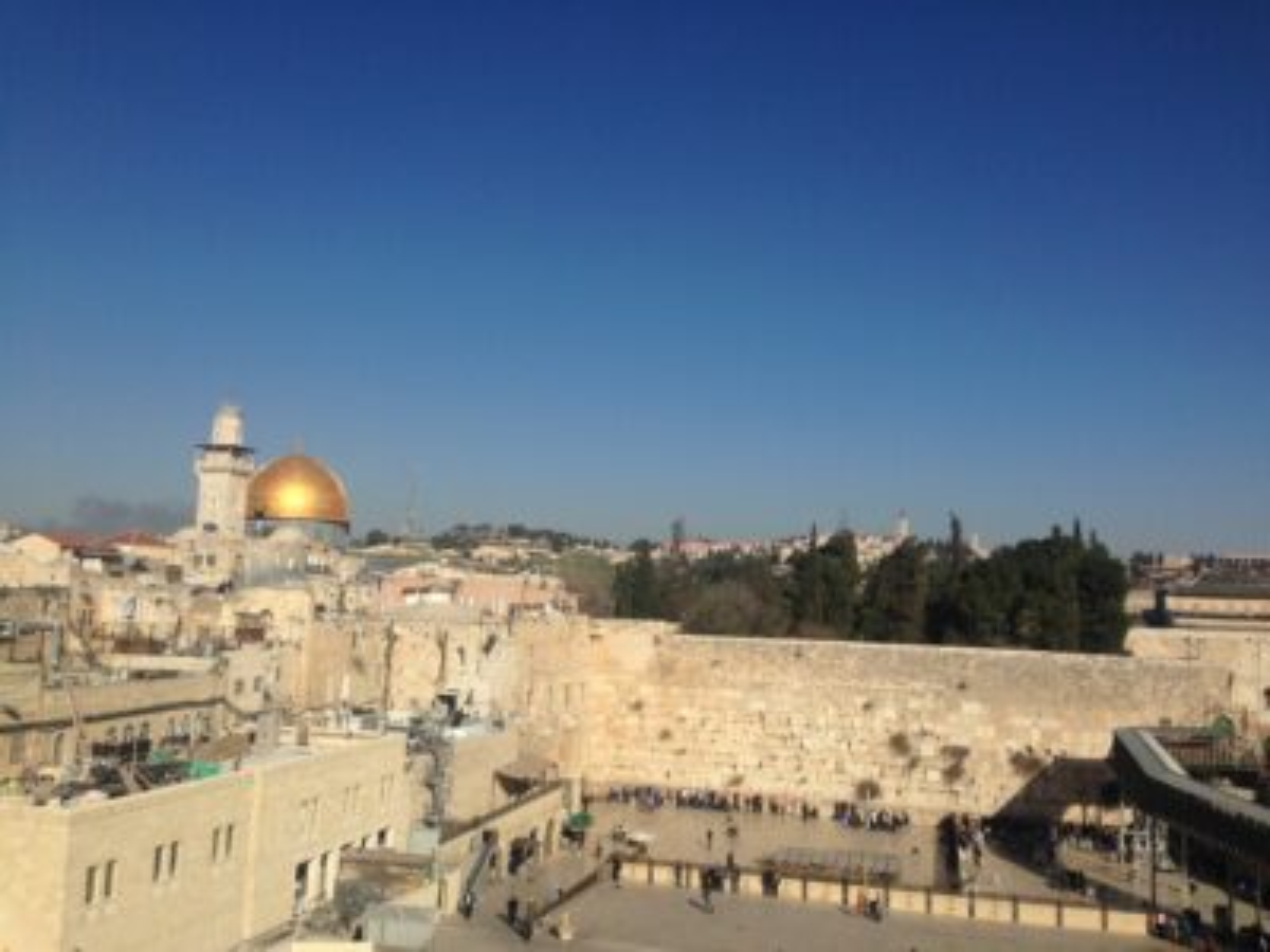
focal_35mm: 33
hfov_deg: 55.4
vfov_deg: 42.9
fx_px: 1211
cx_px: 635
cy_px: 476
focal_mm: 4.12
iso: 50
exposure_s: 1/4184
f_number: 2.4
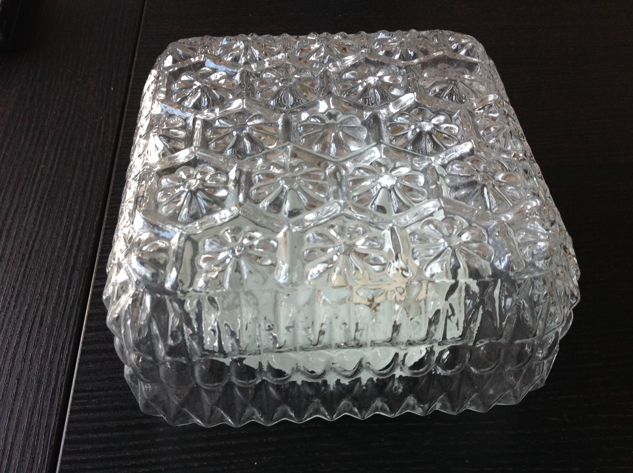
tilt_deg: -49.4
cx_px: 316
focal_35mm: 35
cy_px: 236
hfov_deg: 52.7
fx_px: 639
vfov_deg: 40.6
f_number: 2.4
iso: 100
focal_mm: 4.28
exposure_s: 1/15
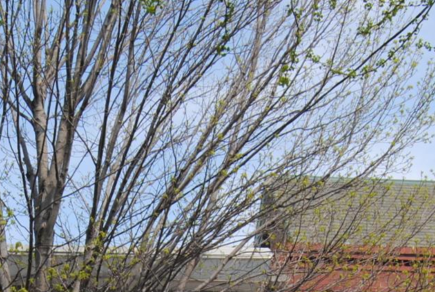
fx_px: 1122
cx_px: 108
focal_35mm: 93
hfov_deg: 21.8
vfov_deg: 14.0
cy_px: 429
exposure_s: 1/200
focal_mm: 19
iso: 100
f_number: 7.1
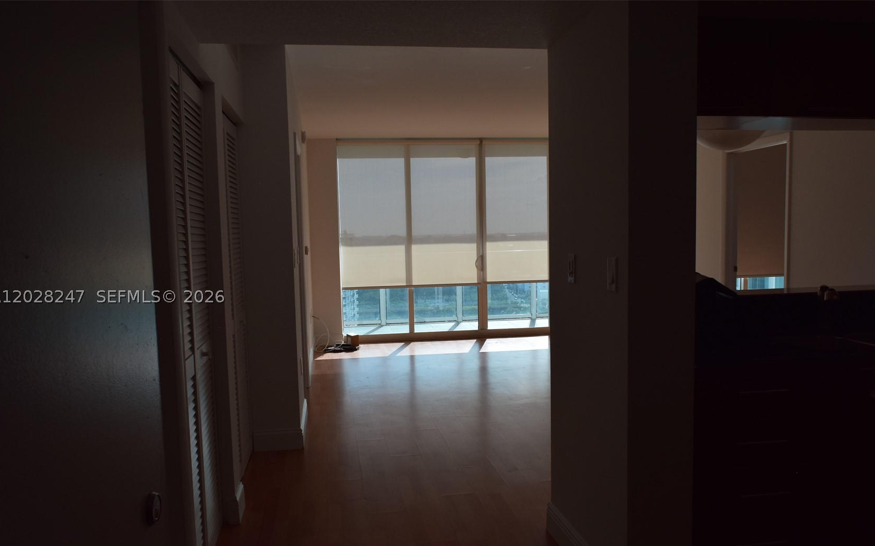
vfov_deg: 44.5
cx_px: 431
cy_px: 296
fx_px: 668
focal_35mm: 28
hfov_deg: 66.5
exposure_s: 1/500
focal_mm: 18
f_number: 11
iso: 400
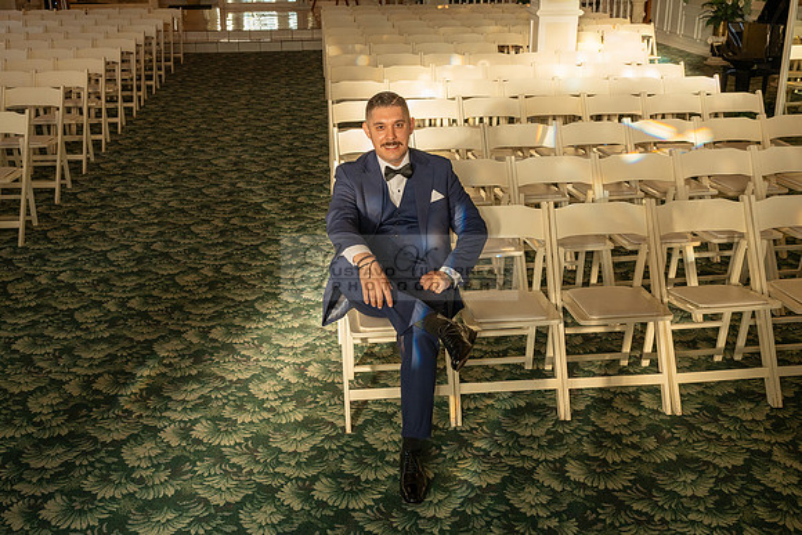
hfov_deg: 48.4
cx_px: 401
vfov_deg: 33.4
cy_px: 268
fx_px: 891
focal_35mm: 40
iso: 1000
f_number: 9
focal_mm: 40
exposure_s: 1/200
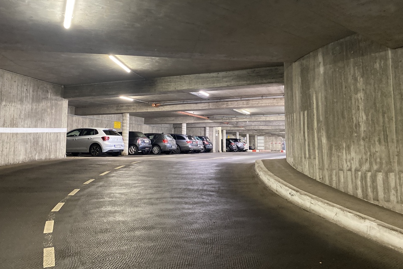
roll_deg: -0.5
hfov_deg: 65.5
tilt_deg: +5.3
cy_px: 116
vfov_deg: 46.3
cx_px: 199
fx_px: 313
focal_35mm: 28
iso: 500
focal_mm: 4.25
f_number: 1.8
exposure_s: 1/33
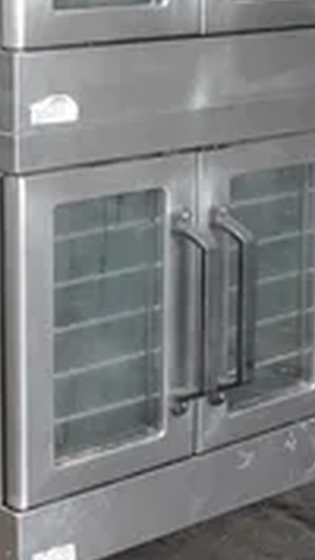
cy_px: 167
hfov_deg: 11.4
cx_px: 74
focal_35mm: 106
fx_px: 1575
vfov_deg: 20.1
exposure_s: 1/50
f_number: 4
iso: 1600
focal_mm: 16.54
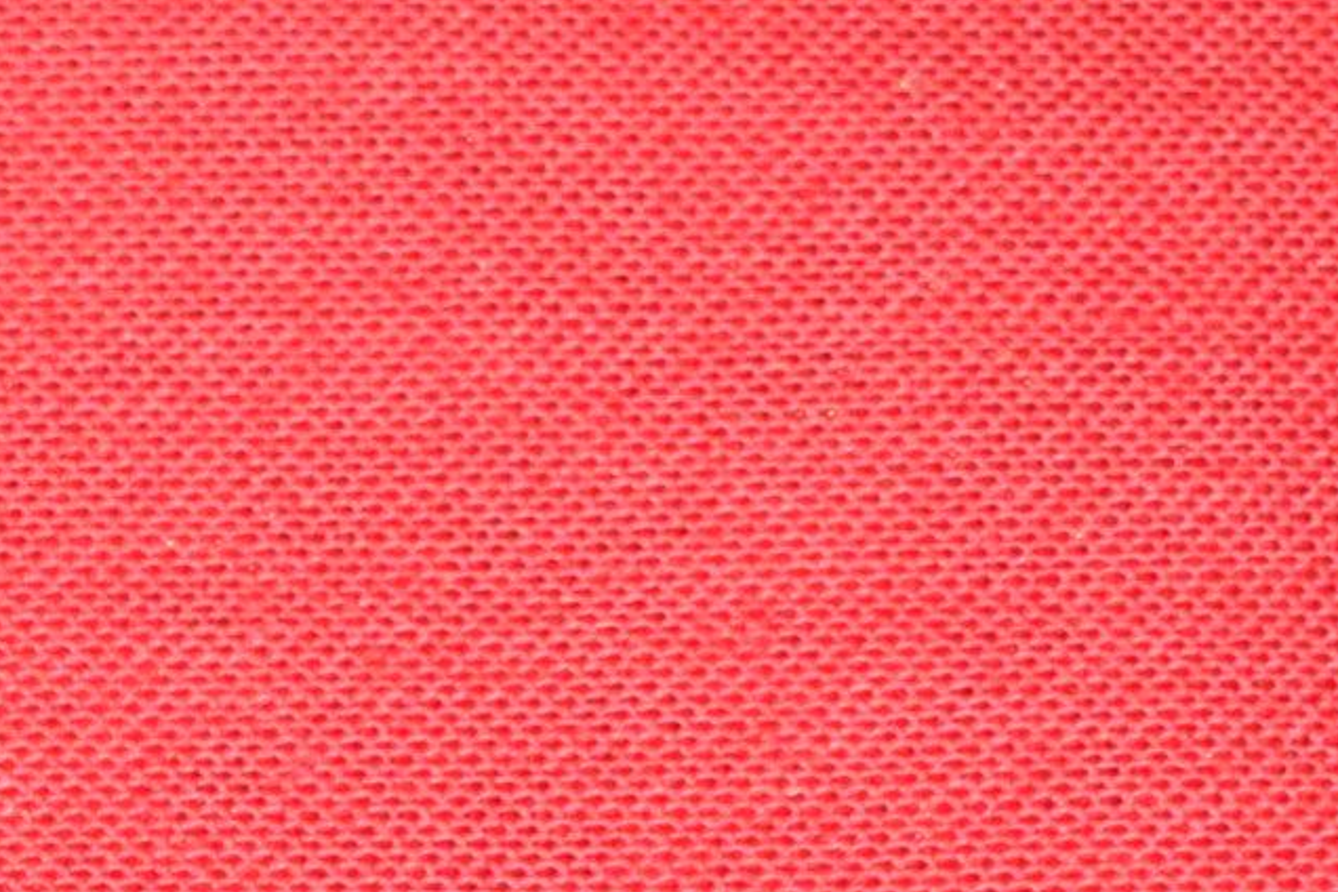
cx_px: -936
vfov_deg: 4.5
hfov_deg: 6.8
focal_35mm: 297
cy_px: 2533
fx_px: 11038
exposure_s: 1/160
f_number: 5.6
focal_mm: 28
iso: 1000
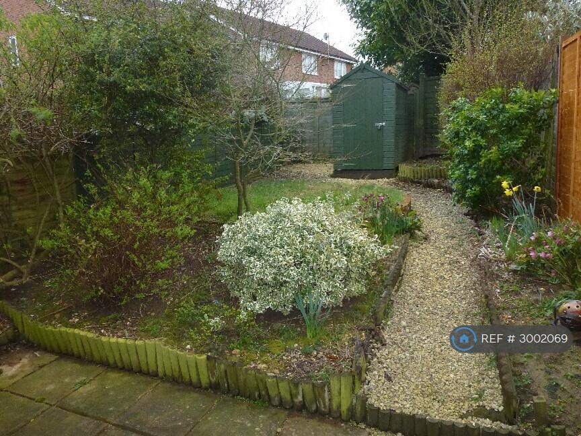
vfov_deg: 54.9
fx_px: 420
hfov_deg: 69.4
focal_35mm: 25
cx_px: 290
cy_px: 218
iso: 320
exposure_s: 1/60
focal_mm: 4.3
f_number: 3.3
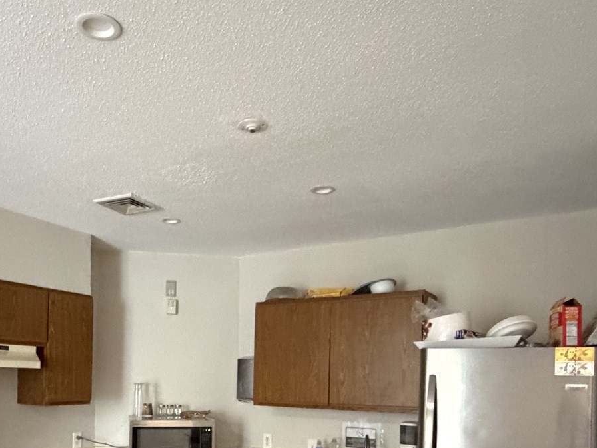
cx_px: 228
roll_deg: -1.5
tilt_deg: +0.9
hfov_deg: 56.2
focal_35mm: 32
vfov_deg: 41.8
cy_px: 372
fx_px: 552
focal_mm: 2.22
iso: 1000
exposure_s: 1/60
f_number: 2.2
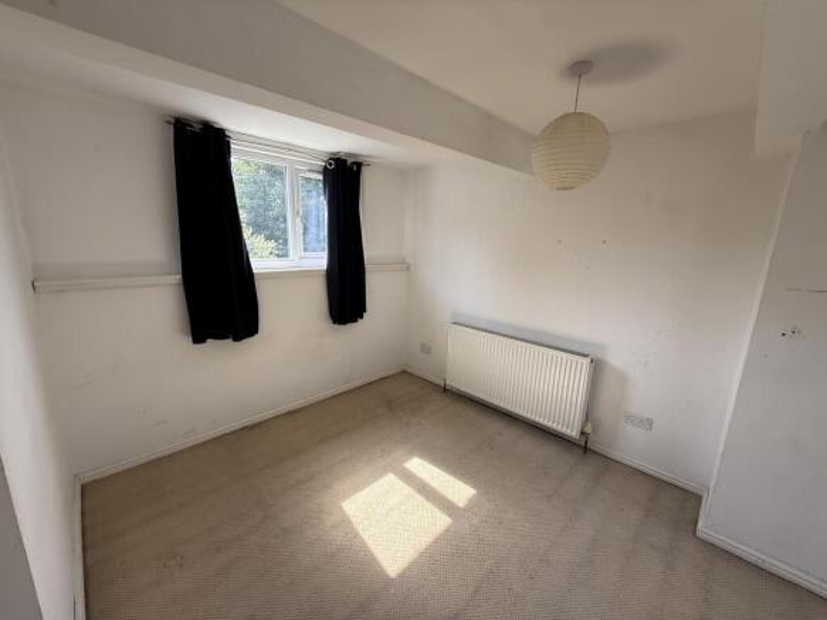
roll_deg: -1.5
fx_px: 334
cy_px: 310
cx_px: 414
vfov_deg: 85.7
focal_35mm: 14
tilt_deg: -8.9
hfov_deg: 102.1
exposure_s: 1/144
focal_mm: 2.22
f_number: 2.2
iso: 50
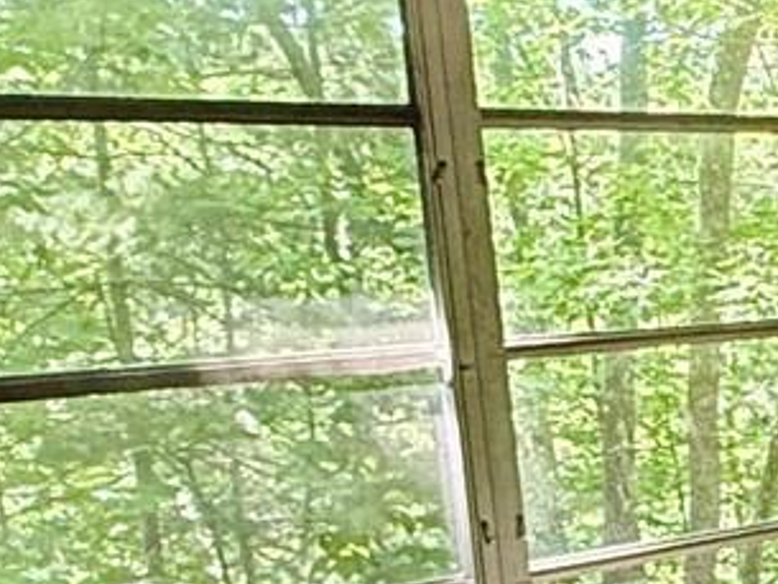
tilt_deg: -8.8
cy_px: 604
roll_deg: +4.8
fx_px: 2113
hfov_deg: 18.9
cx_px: 1087
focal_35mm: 94
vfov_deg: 15.4
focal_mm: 2.22
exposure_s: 1/99
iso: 160
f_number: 2.2
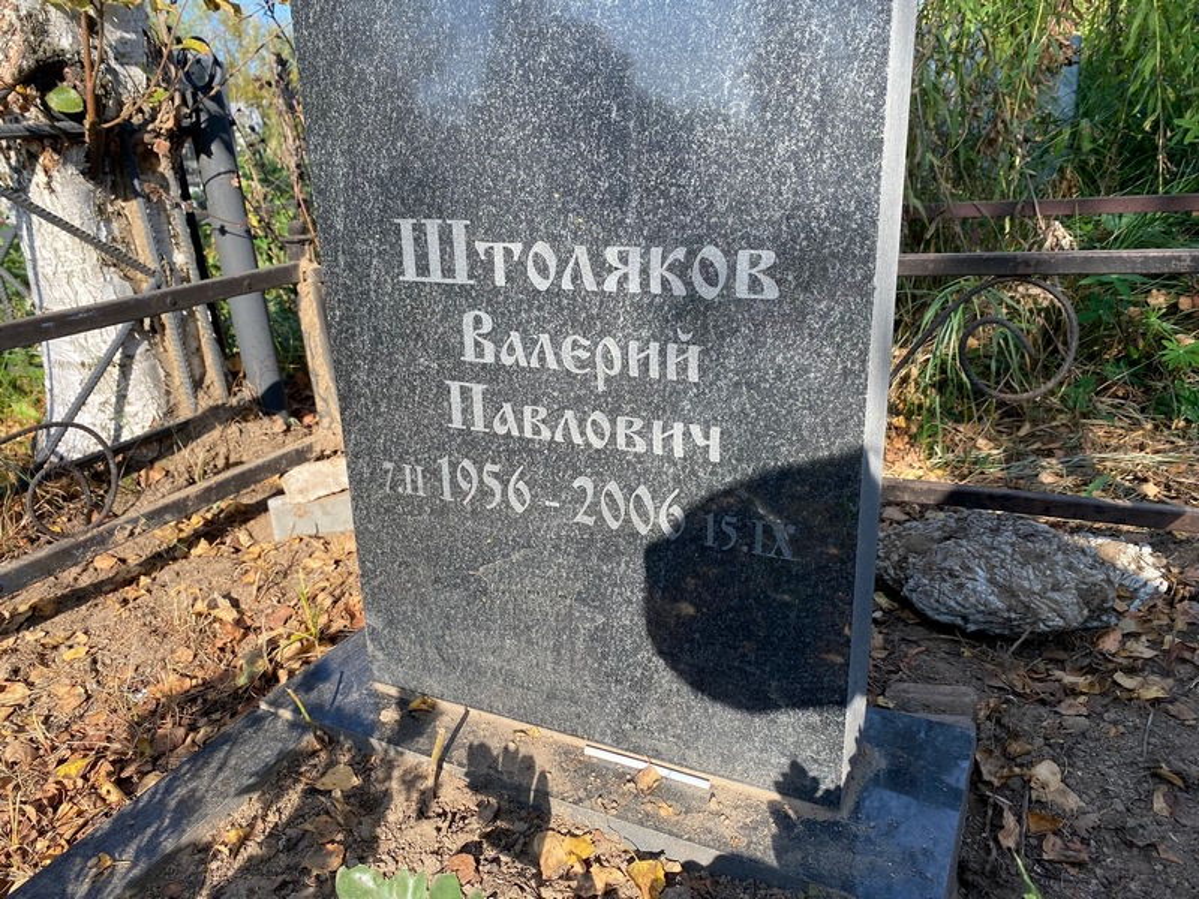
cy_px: 450
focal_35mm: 26
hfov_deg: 67.3
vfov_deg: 53.1
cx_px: 600
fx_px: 901
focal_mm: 4.25
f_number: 1.8
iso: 32
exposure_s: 1/793
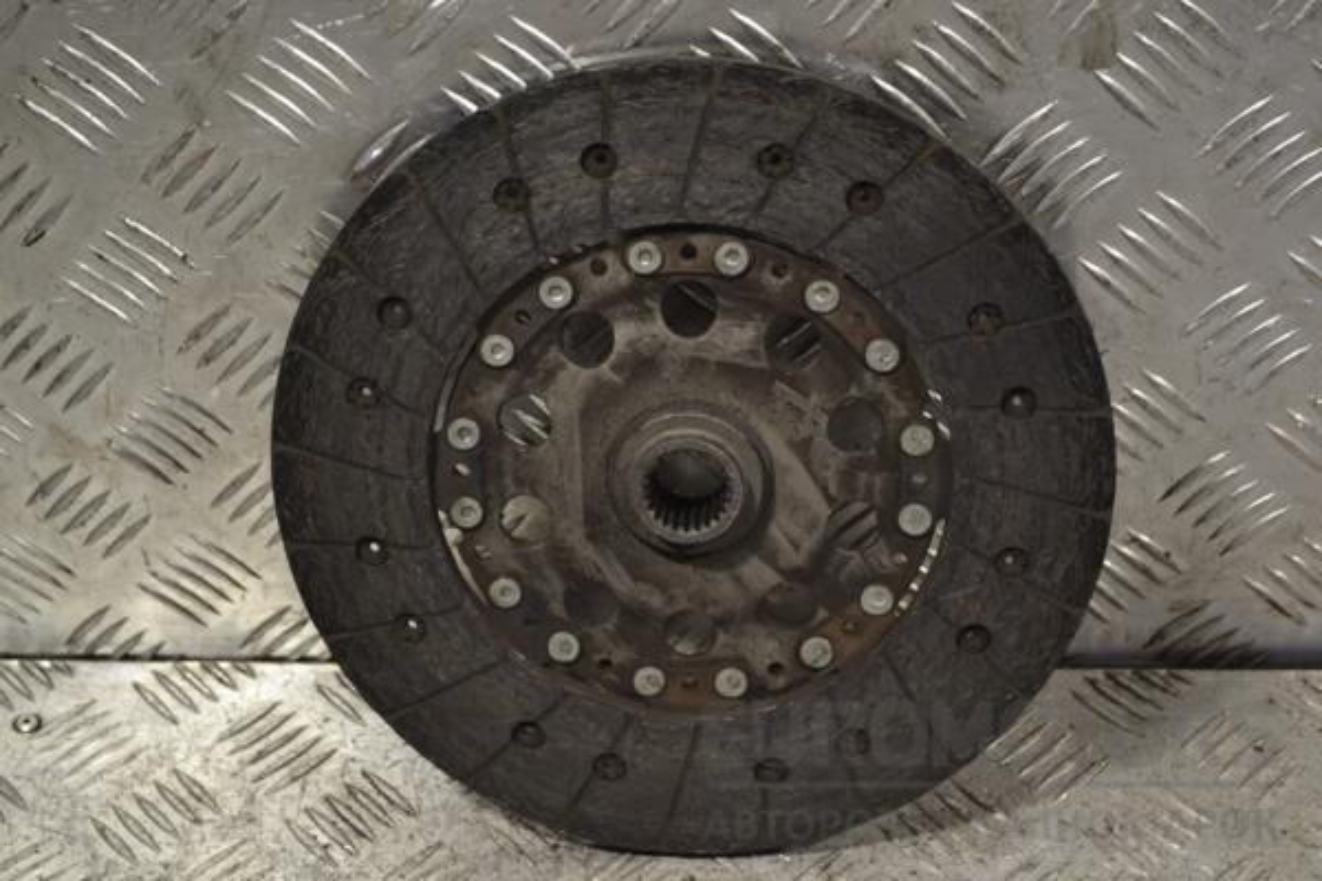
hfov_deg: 29.9
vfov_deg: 20.2
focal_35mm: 68
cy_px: 440
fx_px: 2479
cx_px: 661
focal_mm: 45
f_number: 5.3
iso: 400
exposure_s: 1/60
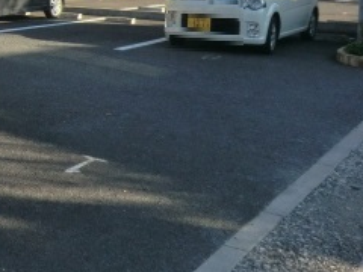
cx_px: -89
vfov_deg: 22.2
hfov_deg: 26.4
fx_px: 671
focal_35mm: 64
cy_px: 12
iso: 80
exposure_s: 1/100
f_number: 7.5
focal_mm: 4.3
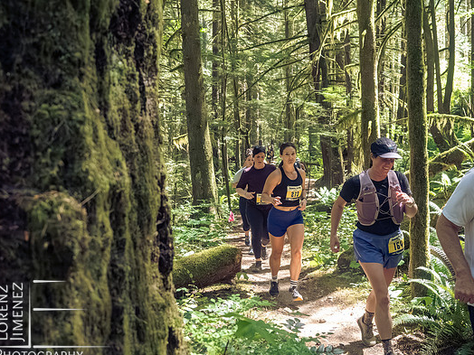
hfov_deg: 42.9
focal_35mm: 44
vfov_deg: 32.9
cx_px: 245
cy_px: 182
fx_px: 602
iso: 5000
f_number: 2.8
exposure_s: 1/1000
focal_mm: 19
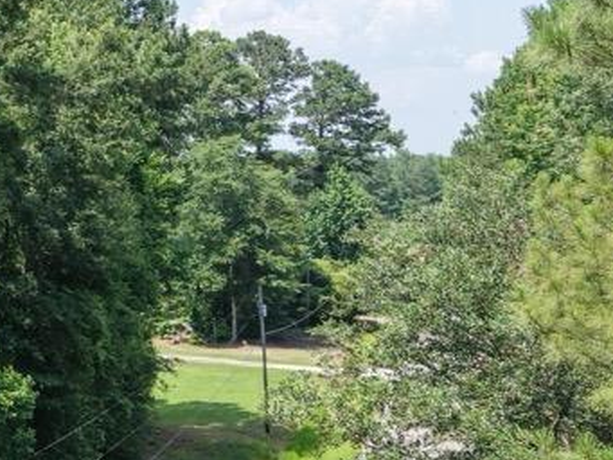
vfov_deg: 16.4
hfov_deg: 18.6
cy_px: 180
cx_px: -367
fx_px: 1594
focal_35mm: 90
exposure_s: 1/2000
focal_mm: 8.67
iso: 220
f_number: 1.8
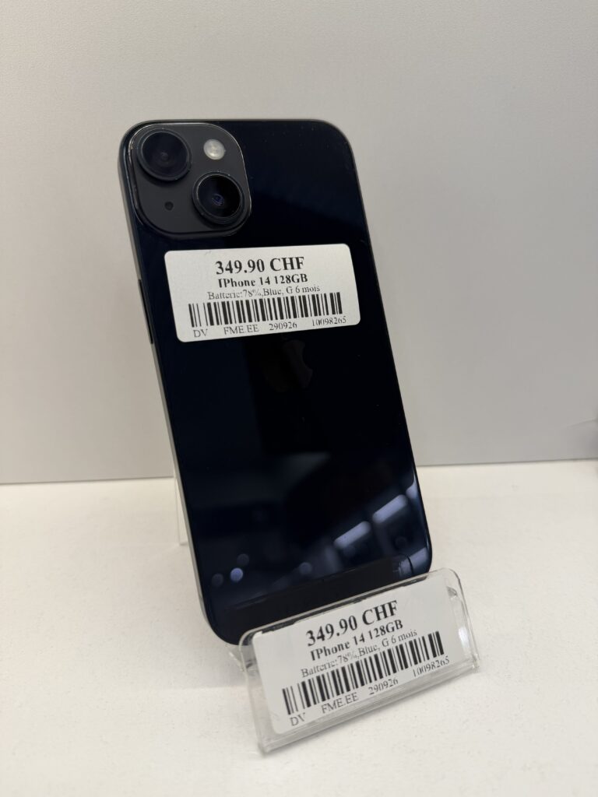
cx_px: 299
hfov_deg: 56.8
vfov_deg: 71.6
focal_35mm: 24
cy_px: 398
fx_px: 553
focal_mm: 6.76
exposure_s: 1/100
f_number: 1.78
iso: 80
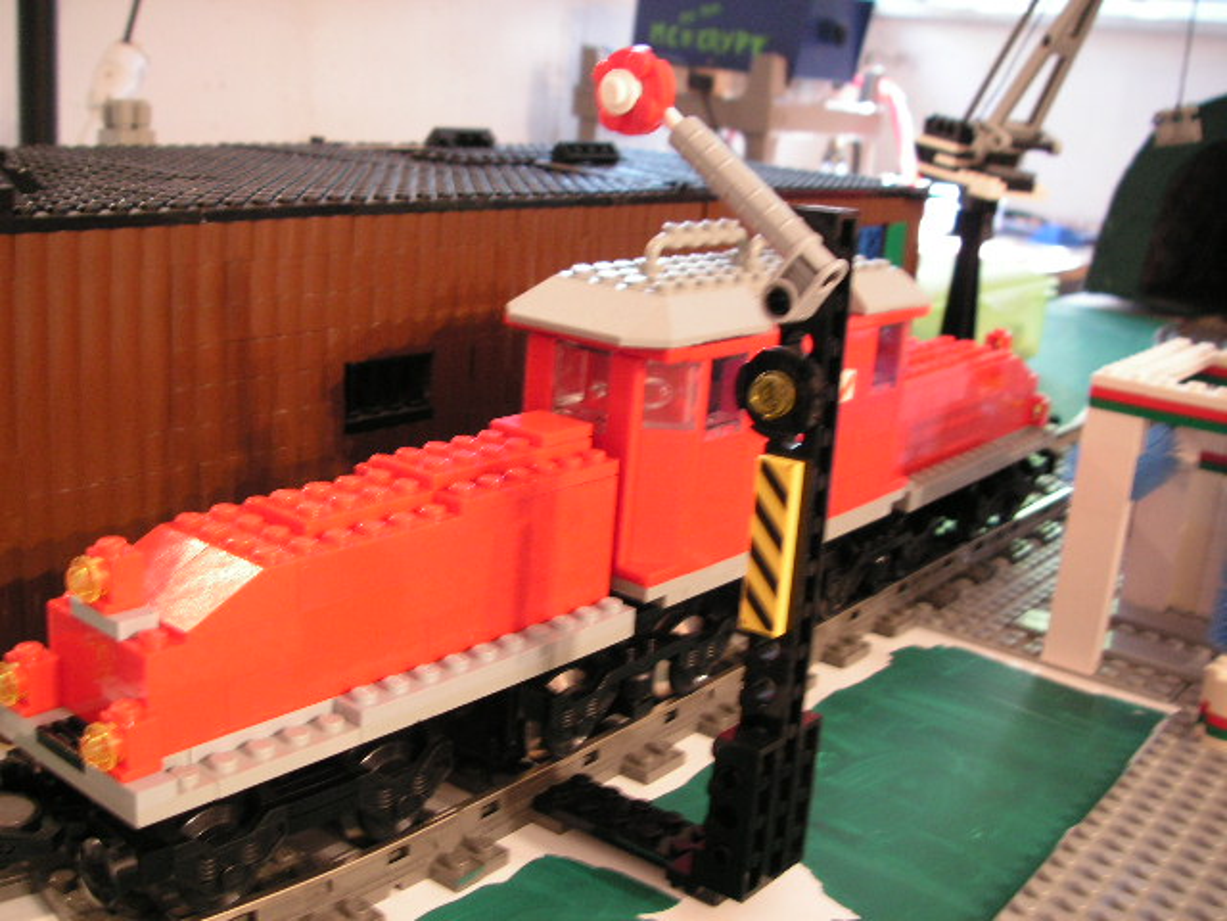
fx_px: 1347
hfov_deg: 49.0
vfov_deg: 37.7
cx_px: 614
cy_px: 460
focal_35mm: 38
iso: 100
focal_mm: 6.3
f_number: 3.3
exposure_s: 1/10
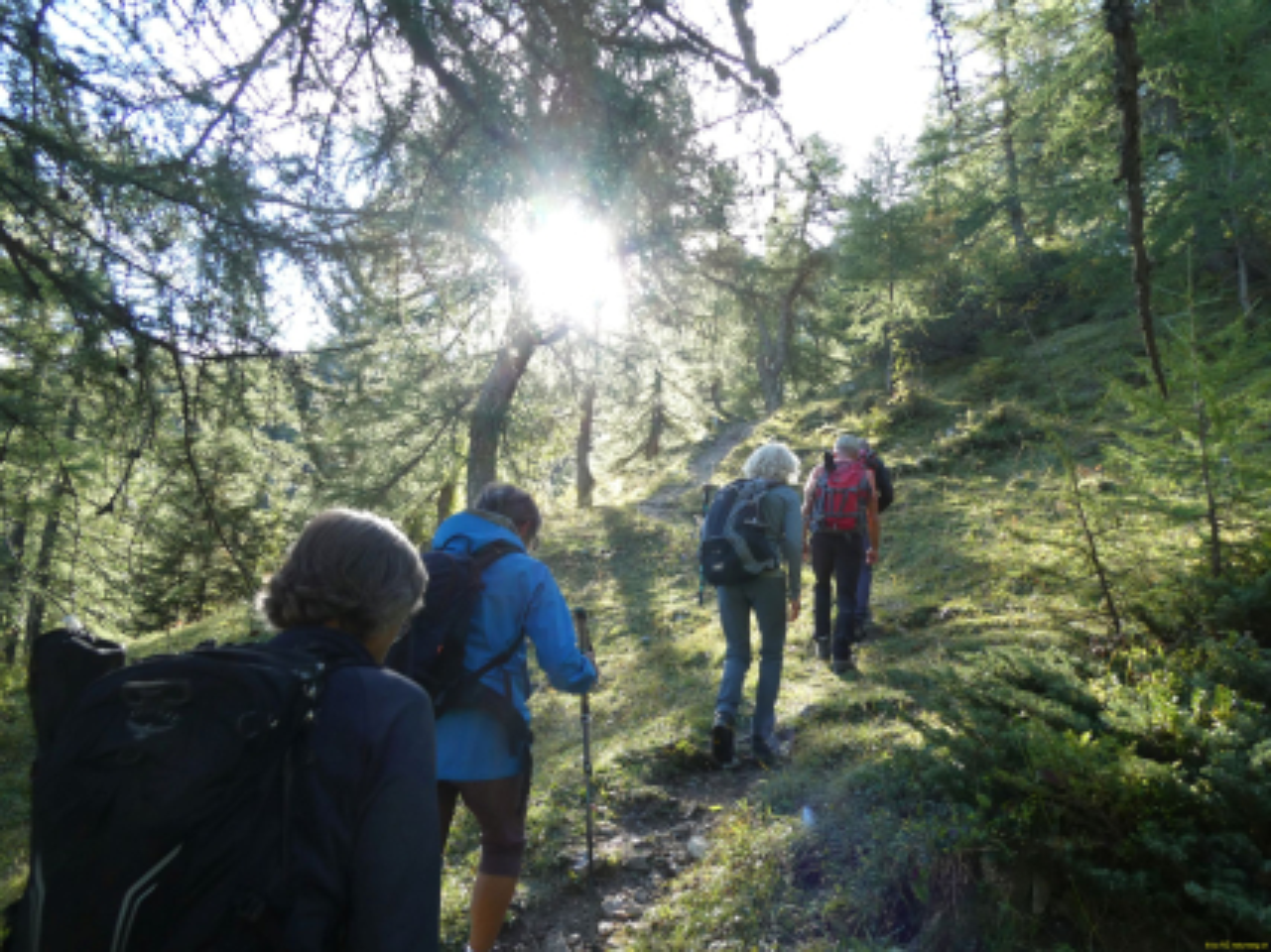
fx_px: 881
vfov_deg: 56.8
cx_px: 636
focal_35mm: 24
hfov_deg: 71.6
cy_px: 476
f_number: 3.3
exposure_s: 1/125
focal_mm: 4.3
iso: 160
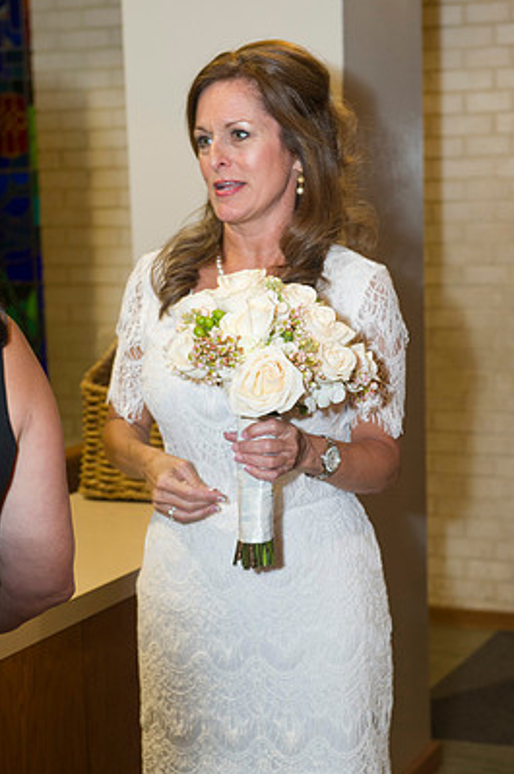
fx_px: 1696
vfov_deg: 25.7
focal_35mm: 79
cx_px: 261
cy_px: 411
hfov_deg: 17.2
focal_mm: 70
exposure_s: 1/100
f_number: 5.6
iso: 1600
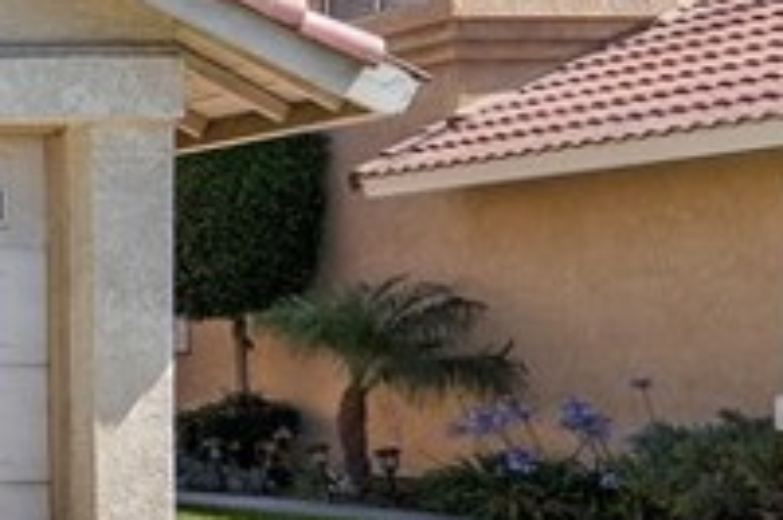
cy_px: 414
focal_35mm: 82
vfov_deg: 16.5
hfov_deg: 15.6
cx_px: -1014
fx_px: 1782
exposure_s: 1/8000
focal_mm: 16
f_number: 7.1
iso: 250
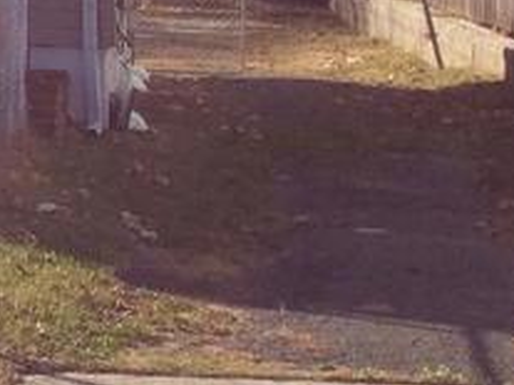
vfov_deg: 9.1
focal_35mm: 158
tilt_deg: +3.9
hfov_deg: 11.3
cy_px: -252
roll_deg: +0.3
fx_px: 2345
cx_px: -521
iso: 32
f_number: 2.4
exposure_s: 1/1217
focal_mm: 3.3
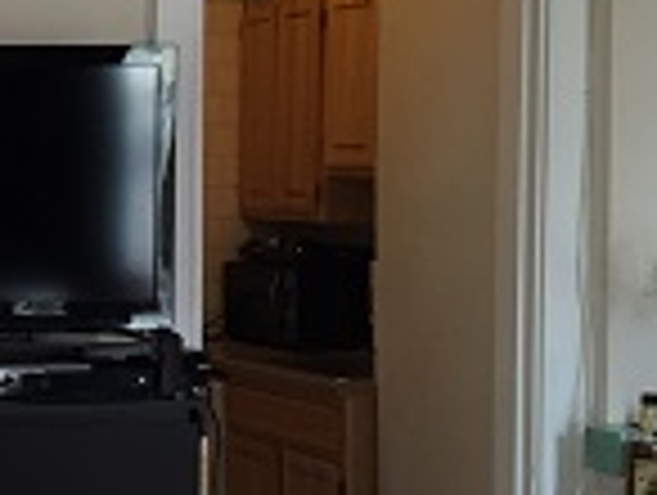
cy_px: 256
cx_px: -320
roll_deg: -0.4
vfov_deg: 15.3
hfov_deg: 18.1
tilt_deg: -3.8
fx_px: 1844
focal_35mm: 97
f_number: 2.2
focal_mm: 4.15
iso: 40
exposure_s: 1/30
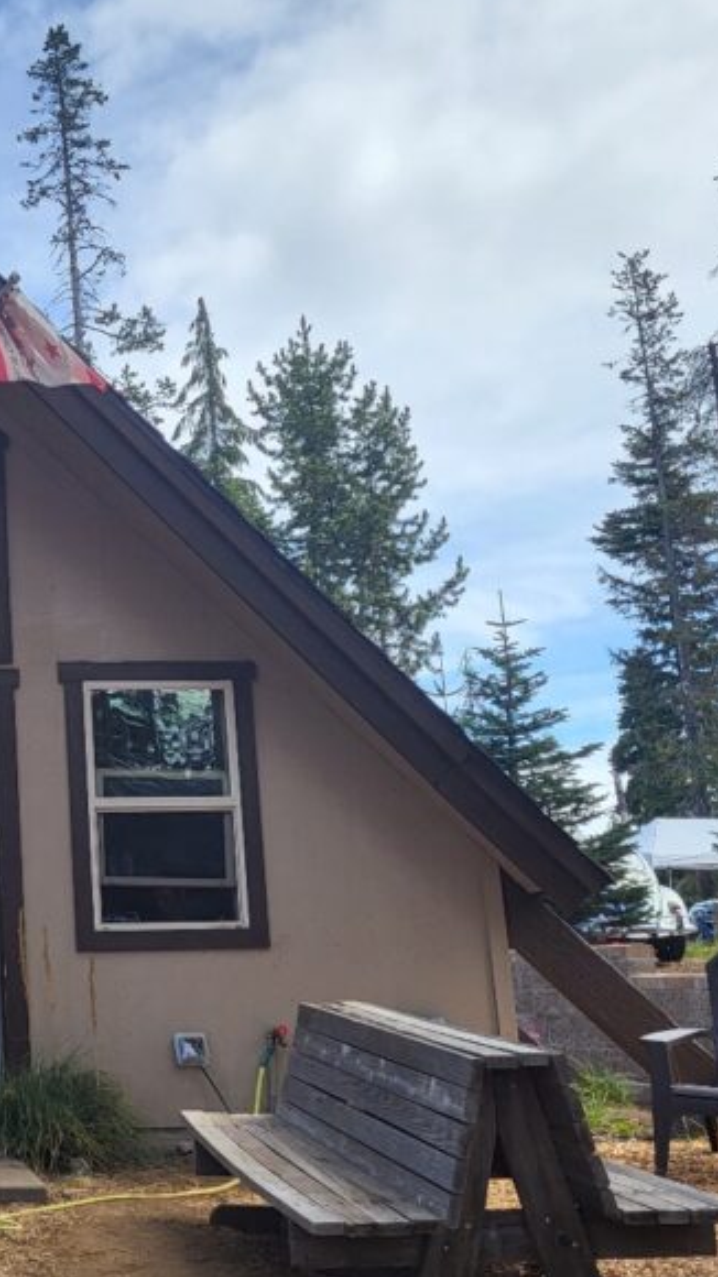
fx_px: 1693
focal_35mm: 50
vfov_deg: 41.3
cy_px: 683
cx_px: -150
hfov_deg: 22.1
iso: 40
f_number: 1.8
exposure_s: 1/1250
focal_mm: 5.4
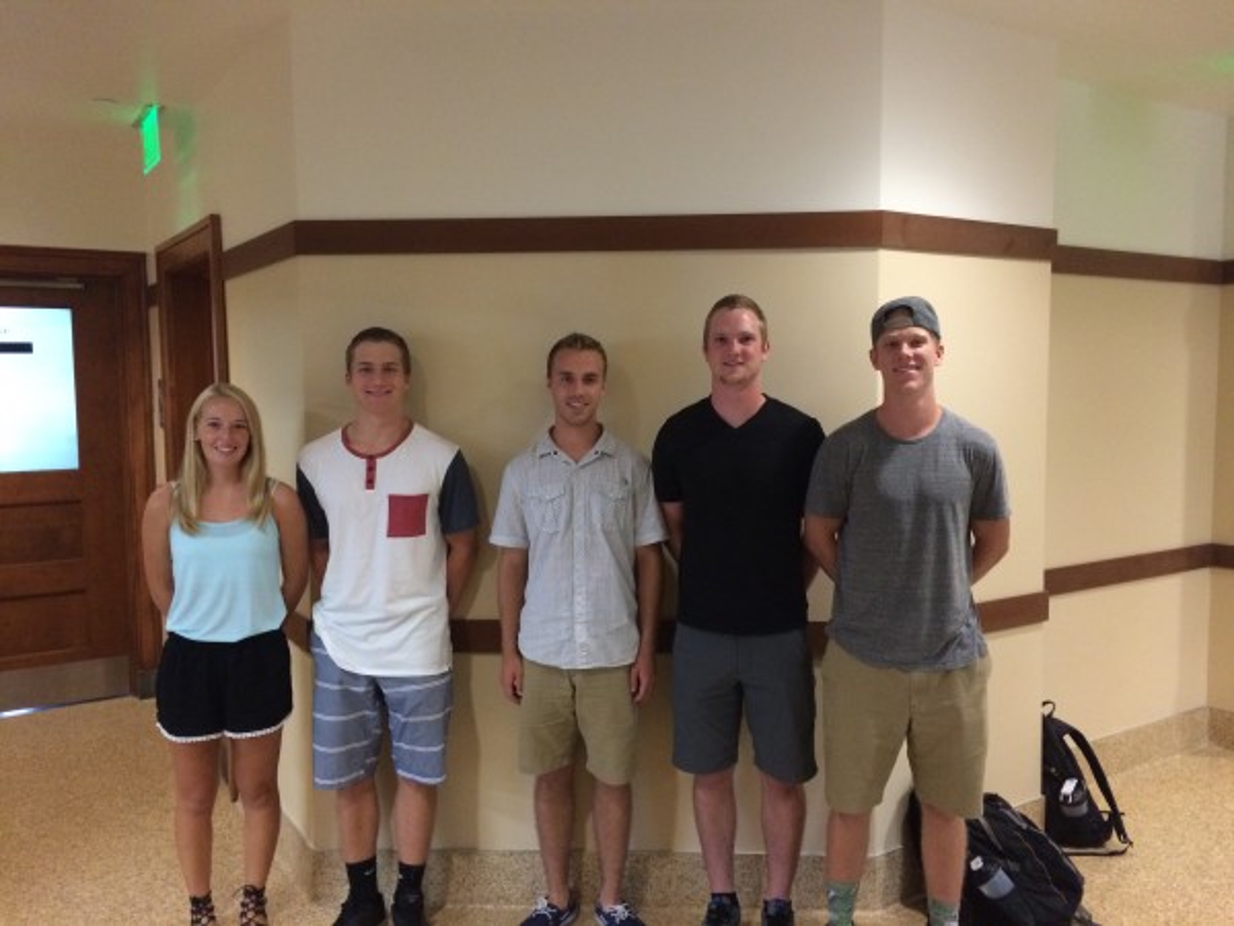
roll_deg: +0.8
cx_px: 617
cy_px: 463
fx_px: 1034
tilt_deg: -5.2
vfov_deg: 48.2
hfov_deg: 61.7
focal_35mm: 29
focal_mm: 4.15
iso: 320
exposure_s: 1/30
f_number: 2.2
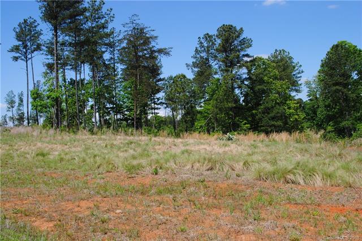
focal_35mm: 36
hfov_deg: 53.1
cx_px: 181
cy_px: 120
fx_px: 362
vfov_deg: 36.9
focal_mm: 24
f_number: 8
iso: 100
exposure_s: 1/250
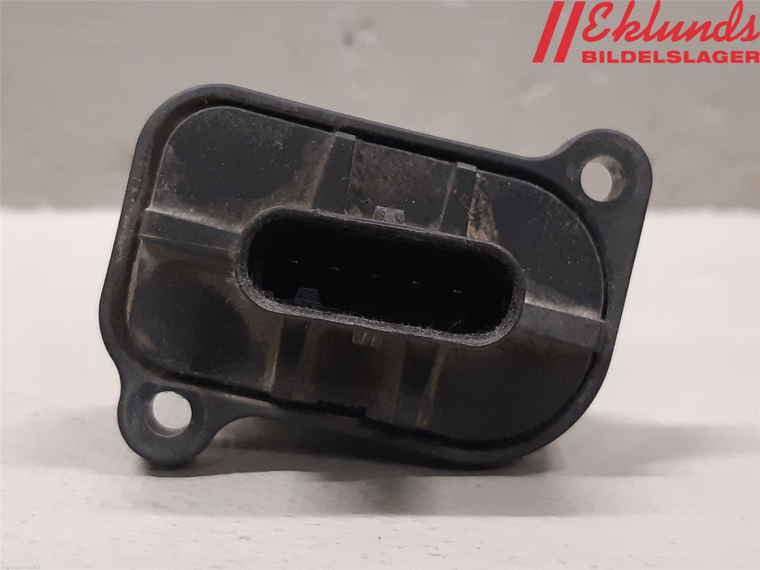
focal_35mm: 26
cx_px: 380
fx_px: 571
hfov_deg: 67.3
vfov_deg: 53.1
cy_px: 285
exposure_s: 1/50
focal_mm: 3.93
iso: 200
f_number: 1.7
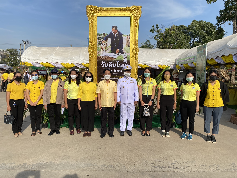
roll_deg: -0.5
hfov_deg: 67.3
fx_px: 178
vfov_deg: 53.1
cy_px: 89
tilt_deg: -4.5
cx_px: 118
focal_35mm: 26
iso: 32
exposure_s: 1/2755
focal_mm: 4.25
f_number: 1.8
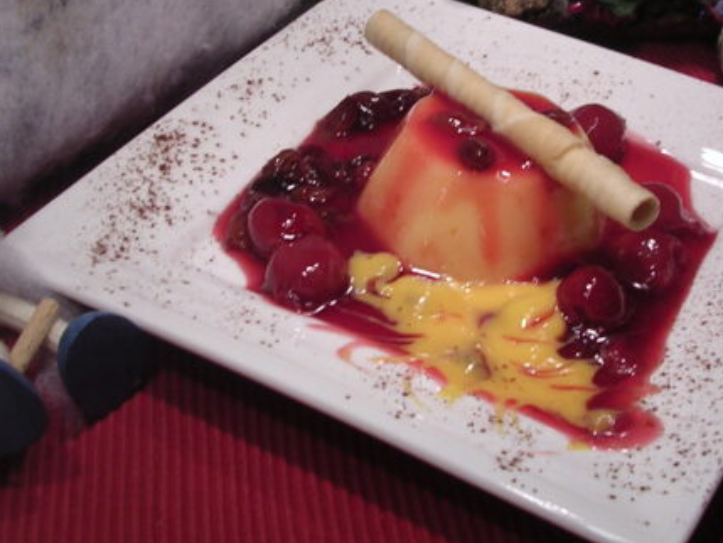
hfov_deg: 28.5
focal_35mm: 68
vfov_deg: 21.3
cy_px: 99
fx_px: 1421
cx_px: 448
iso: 100
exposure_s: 1/67.8
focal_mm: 5.8
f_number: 2.8
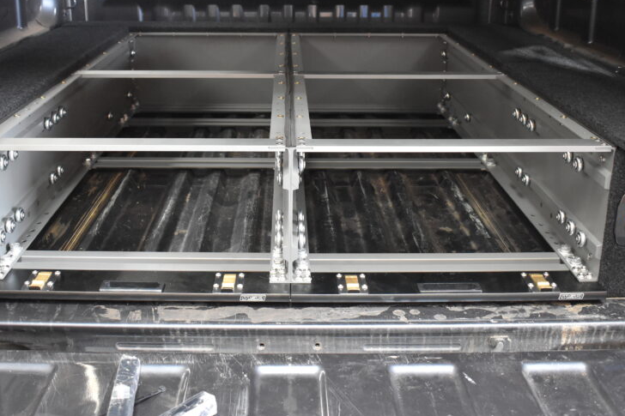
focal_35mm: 38
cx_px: 288
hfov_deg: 50.7
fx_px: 660
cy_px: 130
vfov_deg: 34.6
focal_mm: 18
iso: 2200
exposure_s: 1/60
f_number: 3.5
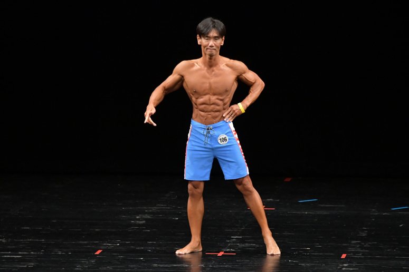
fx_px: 3236
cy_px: 136
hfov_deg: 7.2
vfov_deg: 4.8
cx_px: 204
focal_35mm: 285
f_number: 5.6
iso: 3200
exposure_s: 1/400
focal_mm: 190
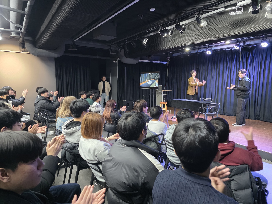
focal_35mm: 23
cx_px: 136
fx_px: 181
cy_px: 102
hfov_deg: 73.9
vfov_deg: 58.9
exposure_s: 1/120
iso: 1000
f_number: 1.7
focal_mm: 6.3
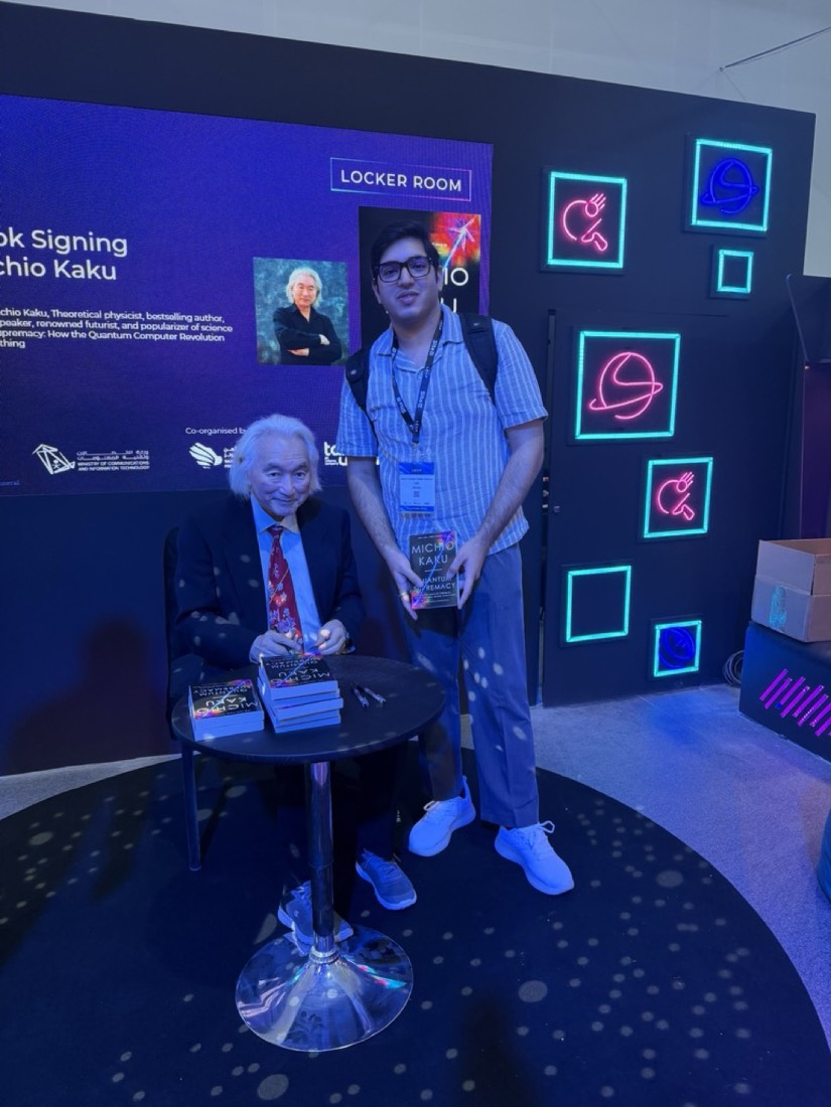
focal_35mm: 24
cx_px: 416
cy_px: 554
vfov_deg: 71.6
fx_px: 768
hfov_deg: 56.8
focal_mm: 6.76
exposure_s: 1/112
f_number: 1.78
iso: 200
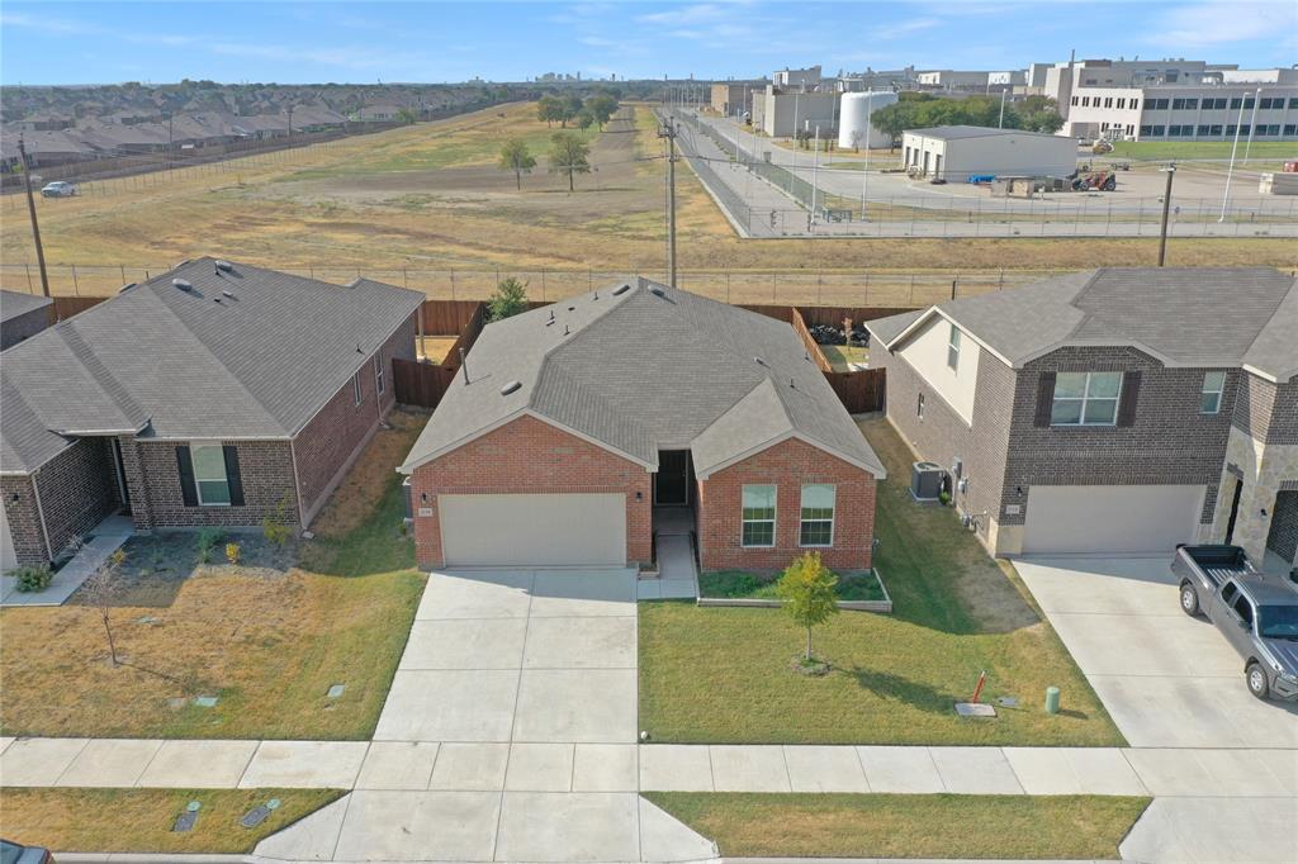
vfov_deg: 46.4
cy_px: 432
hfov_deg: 65.5
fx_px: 1009
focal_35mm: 28
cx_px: 649
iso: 100
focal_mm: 10.26
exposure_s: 1/320
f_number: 6.3
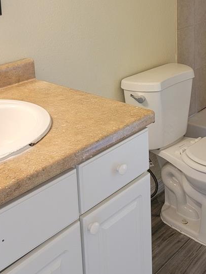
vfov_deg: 34.9
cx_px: 175
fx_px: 420
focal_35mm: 53
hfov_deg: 26.8
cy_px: 51
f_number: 1.8
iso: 250
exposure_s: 1/60
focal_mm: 6.7
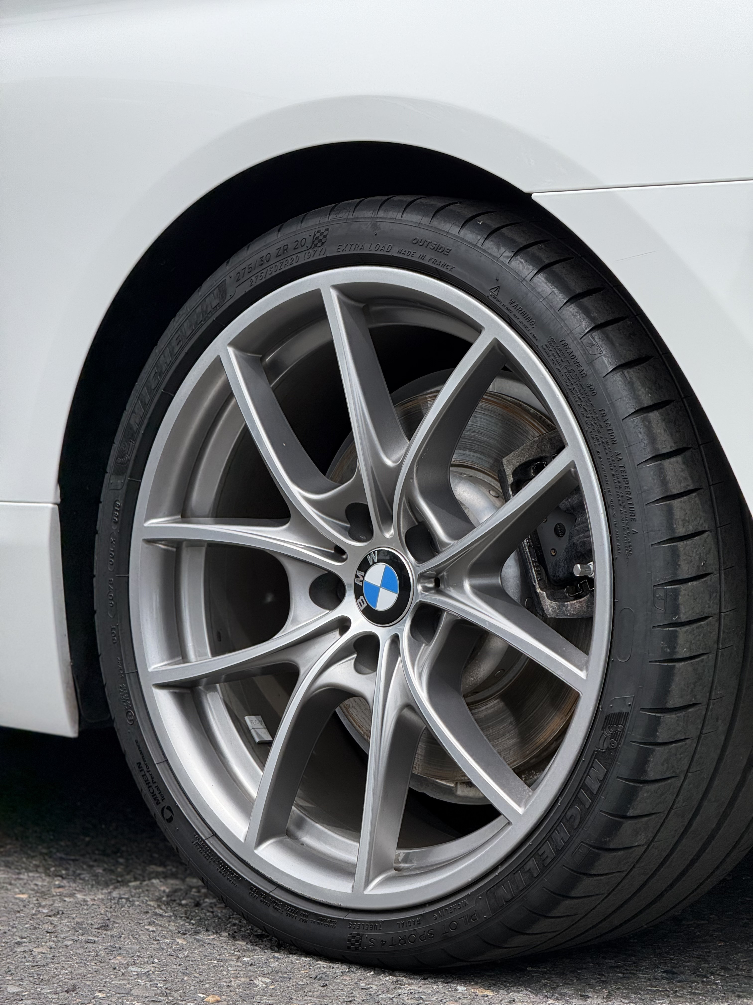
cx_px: 376
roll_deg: -1.8
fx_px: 3480
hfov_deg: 12.3
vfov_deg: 16.4
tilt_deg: -5.0
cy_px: 502
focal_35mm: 120
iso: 64
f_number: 2.8
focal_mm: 15.66
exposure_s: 1/611
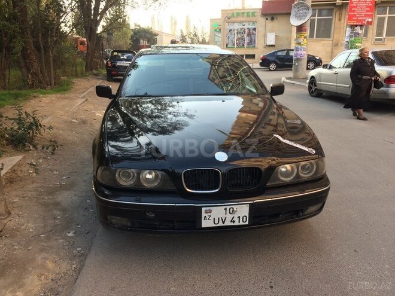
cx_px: 198
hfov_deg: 61.7
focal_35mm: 29
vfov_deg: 48.2
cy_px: 148
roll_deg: -1.4
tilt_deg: -12.9
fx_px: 331
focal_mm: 4.15
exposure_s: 1/157
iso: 32
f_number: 2.2
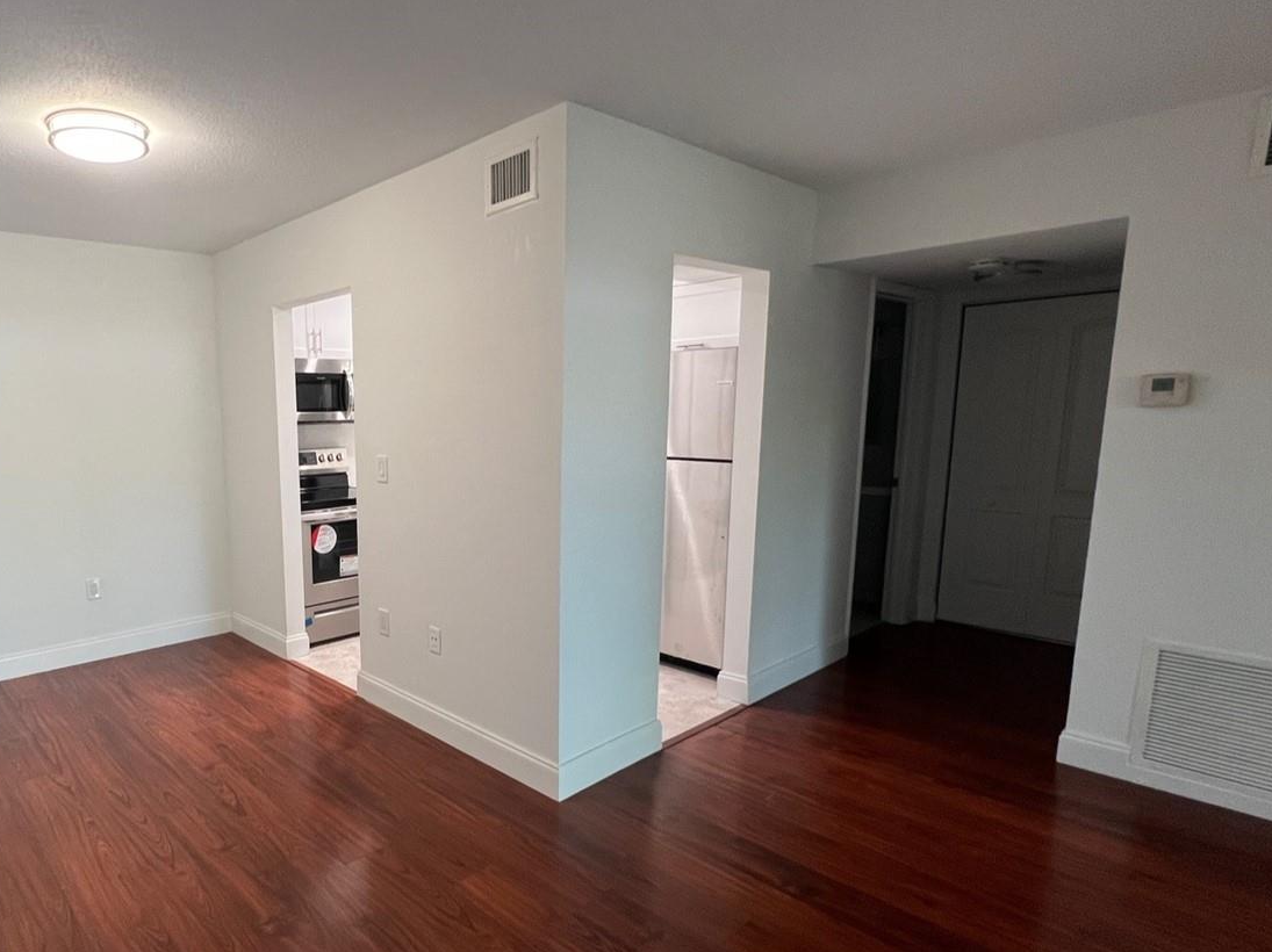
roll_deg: +1.1
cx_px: 391
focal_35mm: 19
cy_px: 527
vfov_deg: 68.4
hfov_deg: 80.9
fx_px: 698
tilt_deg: -9.8
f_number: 1.8
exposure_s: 1/120
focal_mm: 1.57
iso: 200
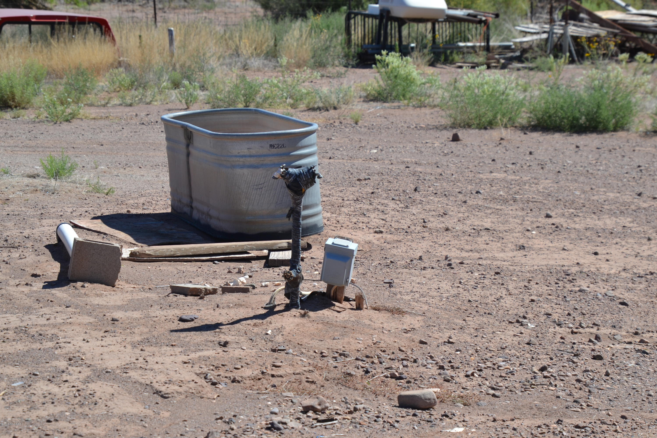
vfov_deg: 11.4
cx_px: 328
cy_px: 219
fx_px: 2190
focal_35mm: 120
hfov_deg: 17.1
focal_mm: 80
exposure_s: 1/500
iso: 125
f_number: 5.6
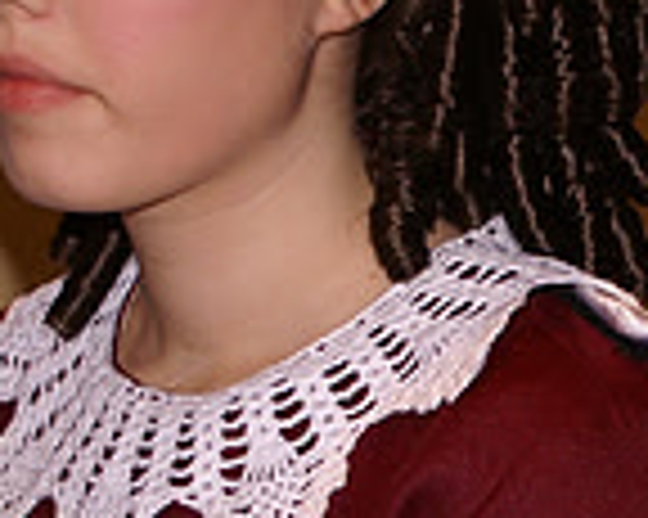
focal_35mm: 227
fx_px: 4351
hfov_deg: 8.4
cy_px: 360
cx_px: 796
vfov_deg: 6.8
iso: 400
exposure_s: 1/80
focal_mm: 40
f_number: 5.6
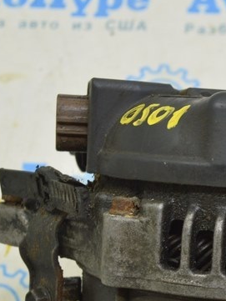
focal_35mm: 98
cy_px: 278
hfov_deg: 14.8
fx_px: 853
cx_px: 228
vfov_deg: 19.6
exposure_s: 1/20
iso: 400
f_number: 5.6
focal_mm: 24
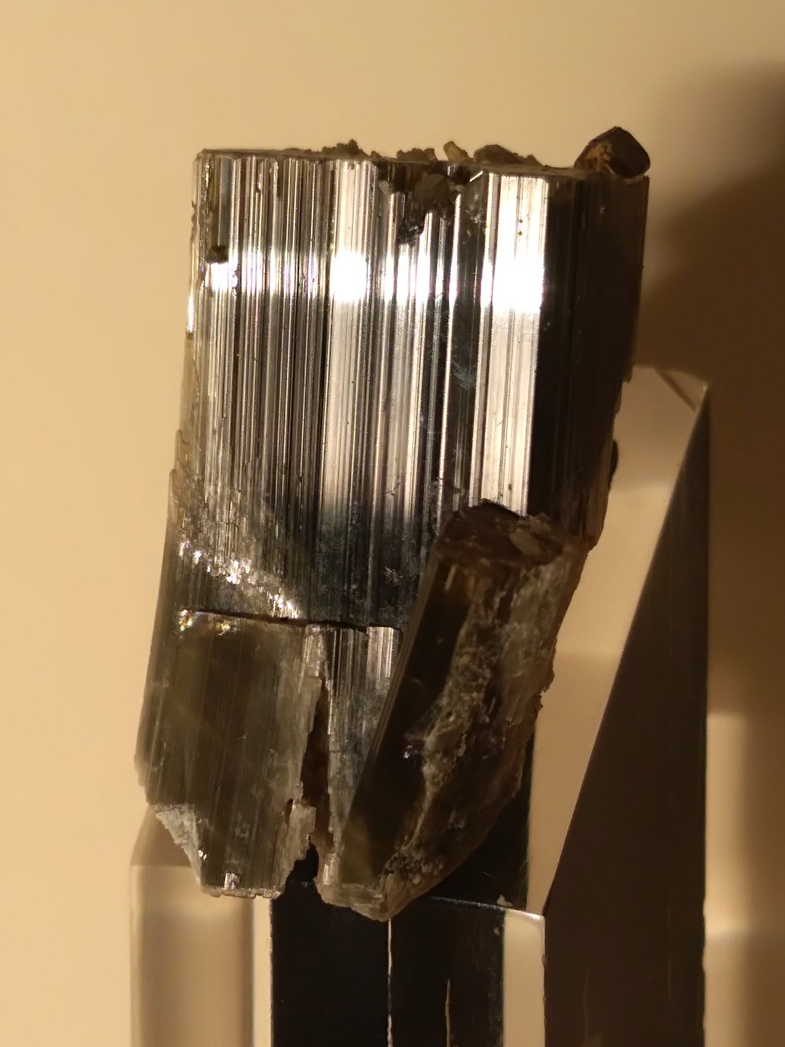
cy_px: 523
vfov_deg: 65.3
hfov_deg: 51.4
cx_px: 395
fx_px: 816
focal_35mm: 27
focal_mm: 3.54
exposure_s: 1/114
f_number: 2
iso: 100
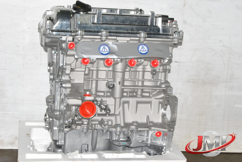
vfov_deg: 17.5
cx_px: 121
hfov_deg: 26.0
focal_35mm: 78
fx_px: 525
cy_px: 81
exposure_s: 1/200
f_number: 14
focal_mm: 52
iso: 800
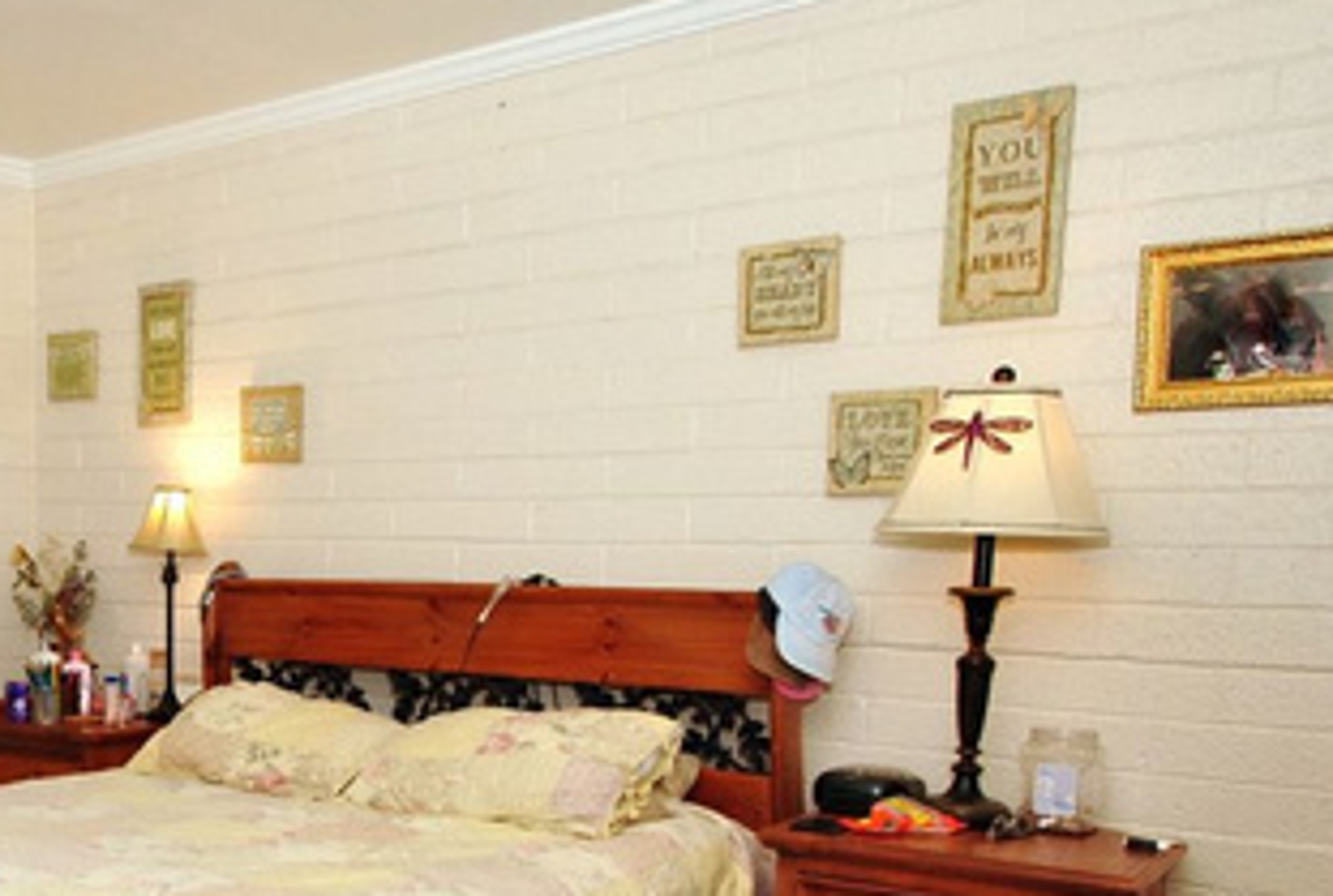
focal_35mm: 37
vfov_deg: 34.6
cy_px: 757
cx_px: 214
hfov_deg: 48.0
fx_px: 1373
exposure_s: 1/125
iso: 200
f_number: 4.5
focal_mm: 12
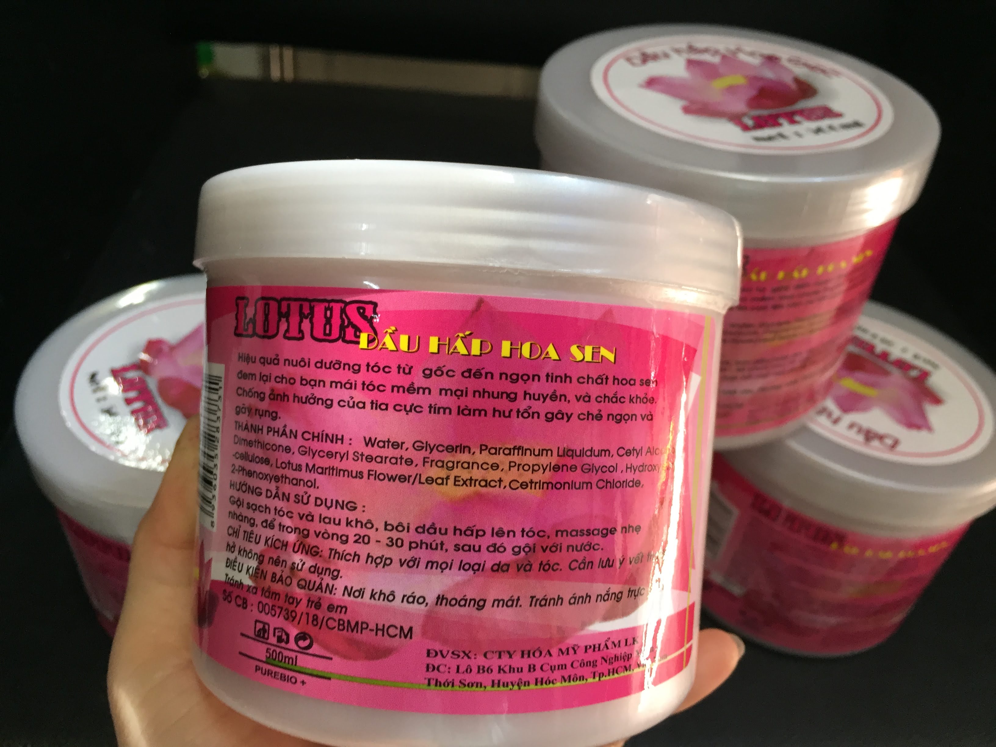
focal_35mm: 29
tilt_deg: -37.8
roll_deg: -8.3
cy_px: 374
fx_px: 834
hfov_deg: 61.7
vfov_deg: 48.2
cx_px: 498
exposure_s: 1/33
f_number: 2.2
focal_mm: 4.15
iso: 100
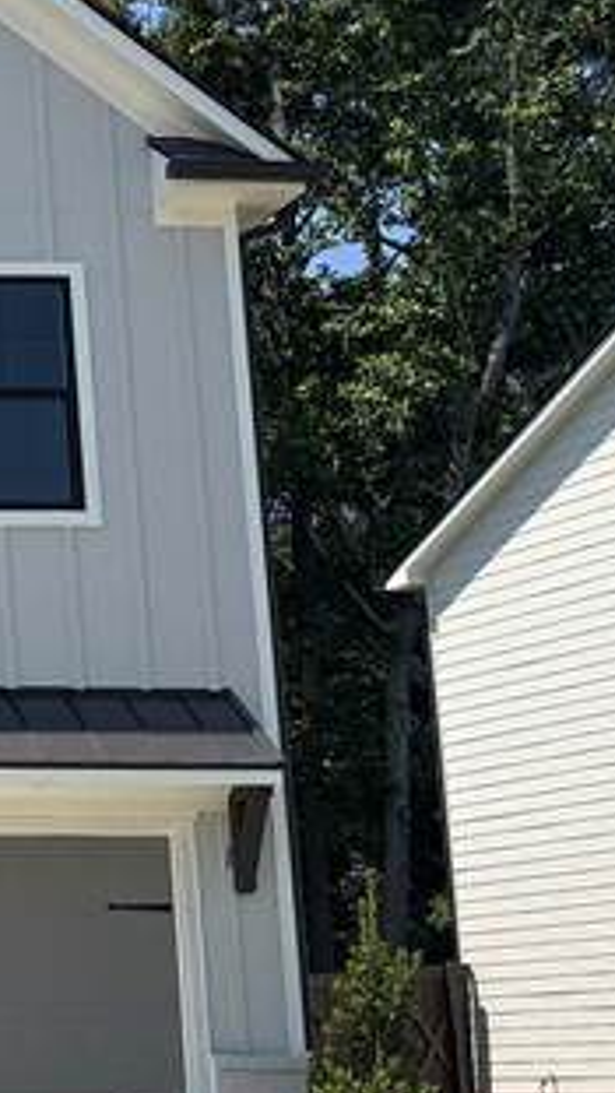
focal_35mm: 86
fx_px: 2493
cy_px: 636
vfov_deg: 24.7
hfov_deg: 11.4
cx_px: -903
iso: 80
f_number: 1.78
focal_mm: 6.76
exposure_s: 1/5714
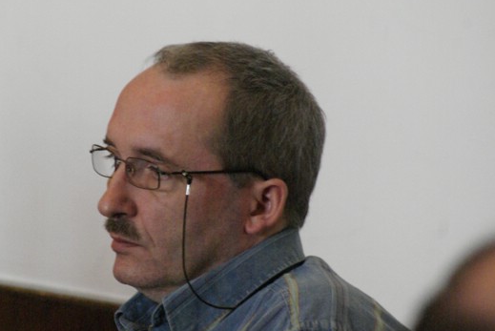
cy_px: 165
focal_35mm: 607
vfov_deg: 2.3
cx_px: 189
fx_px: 8353
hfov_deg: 3.4
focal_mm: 300
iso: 1600
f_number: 9
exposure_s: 1/25
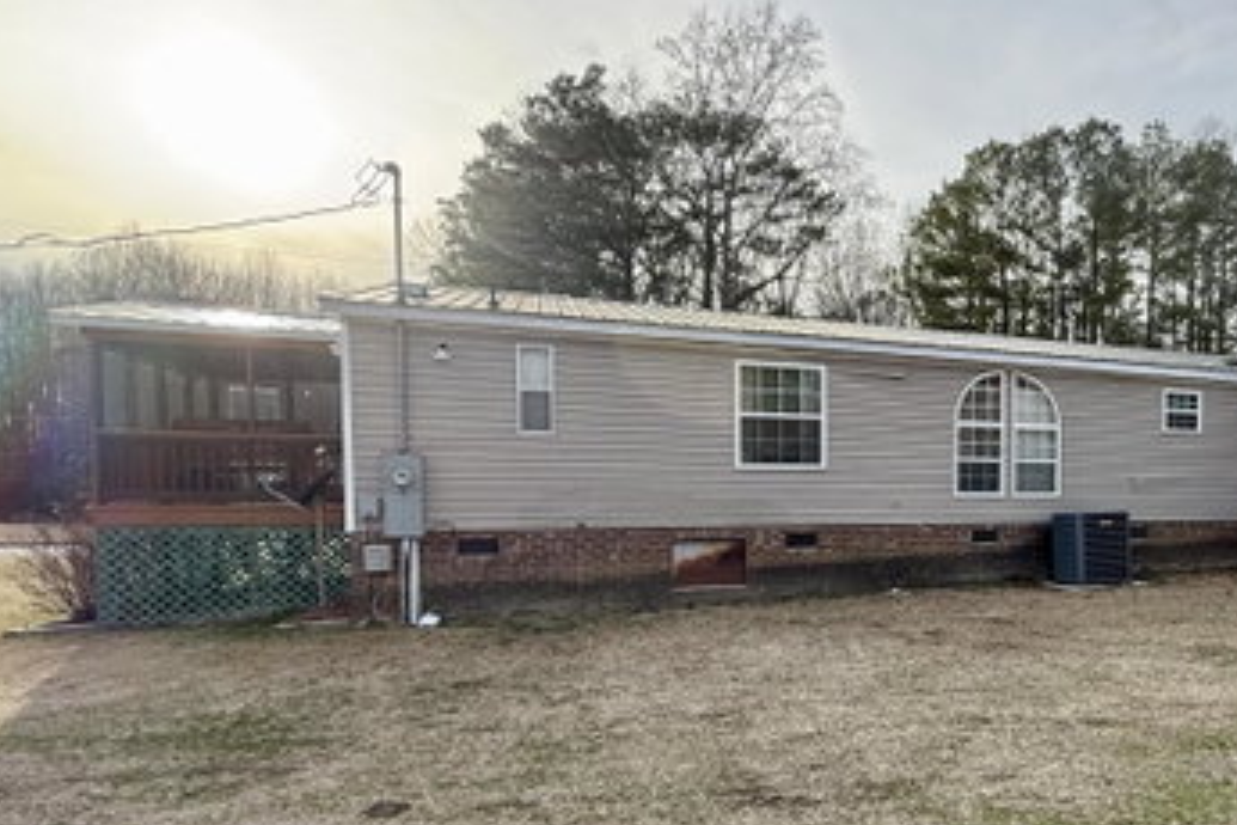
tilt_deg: -1.6
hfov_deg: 61.4
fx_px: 928
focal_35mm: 27
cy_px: 534
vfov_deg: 47.3
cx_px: 1002
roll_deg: -0.2
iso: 64
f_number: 2.2
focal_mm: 2.22
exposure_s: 1/596
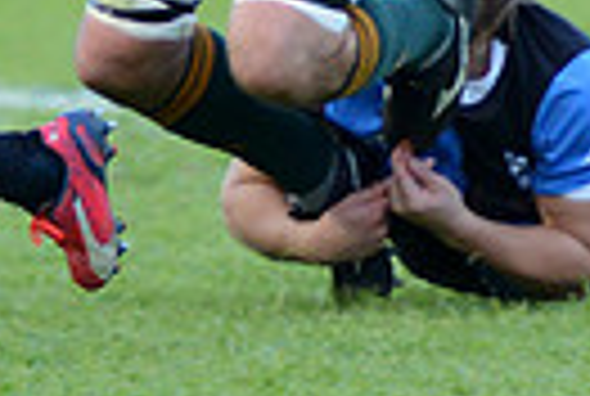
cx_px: 473
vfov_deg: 1.2
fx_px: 19580
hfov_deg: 1.7
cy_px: -403
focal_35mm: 1192
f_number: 4
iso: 1600
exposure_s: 1/500
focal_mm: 270
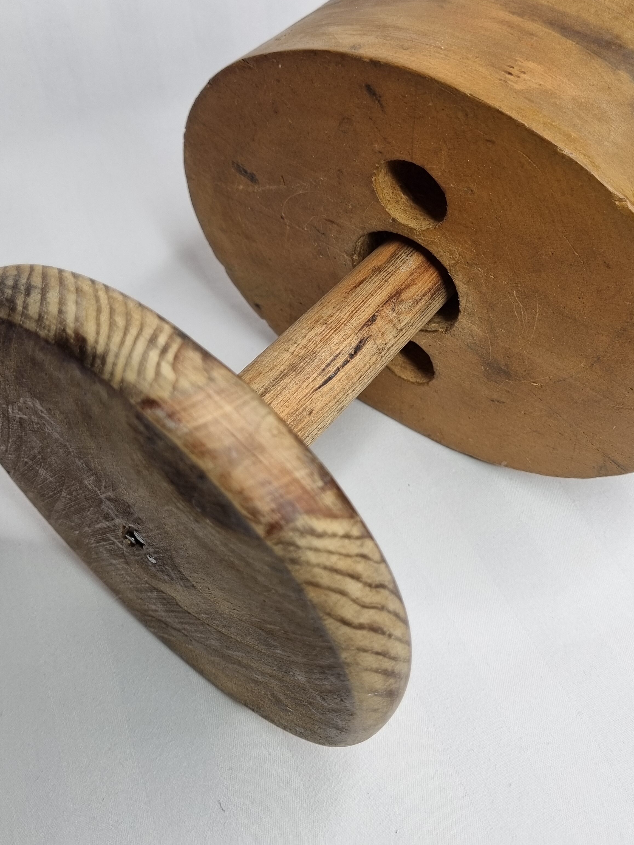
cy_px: 295
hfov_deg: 41.7
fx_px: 830
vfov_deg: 53.1
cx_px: 366
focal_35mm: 34
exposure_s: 1/150
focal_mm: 5.4
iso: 50
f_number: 1.8
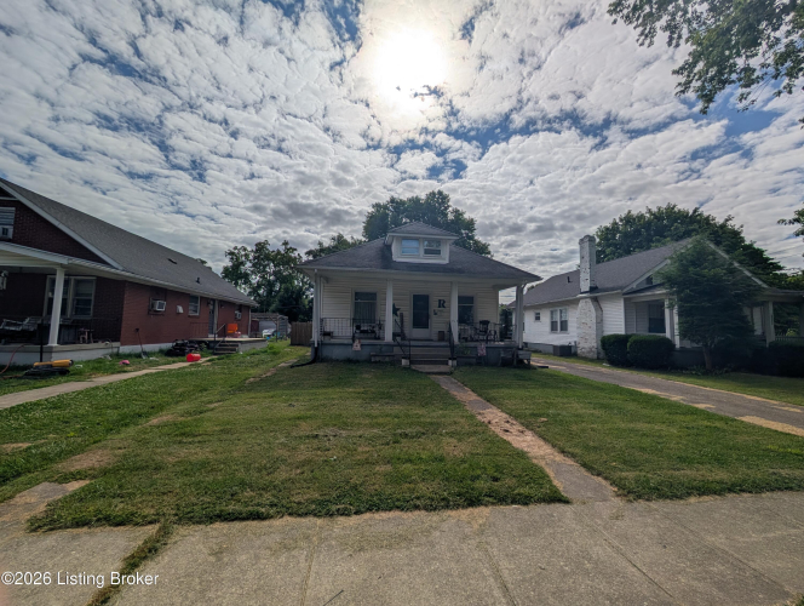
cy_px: 303
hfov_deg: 110.5
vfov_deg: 94.6
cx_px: 402
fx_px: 279
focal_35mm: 12
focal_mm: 2.02
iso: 39
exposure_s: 1/14706
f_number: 1.7
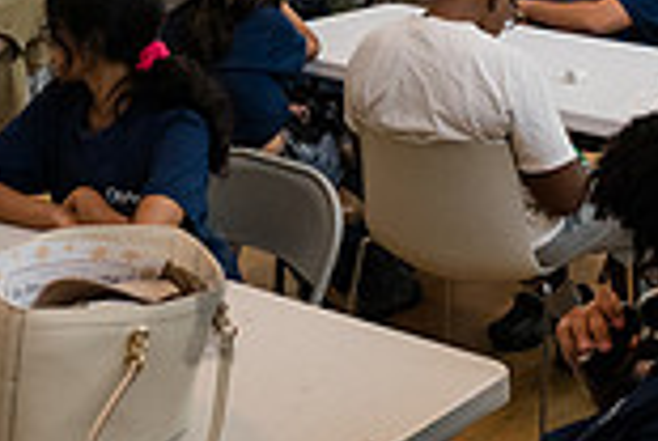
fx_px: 1666
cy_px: -121
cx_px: 208
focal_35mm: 91
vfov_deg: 14.5
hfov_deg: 22.2
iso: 4000
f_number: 4.5
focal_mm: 24
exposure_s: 1/500
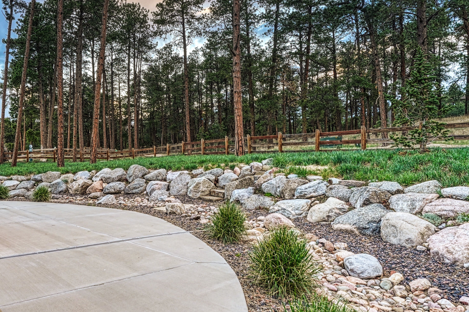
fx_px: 358
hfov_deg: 64.4
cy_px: 169
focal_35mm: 27
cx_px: 148
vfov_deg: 47.2
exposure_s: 1/40
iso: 800
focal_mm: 16.9
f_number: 8
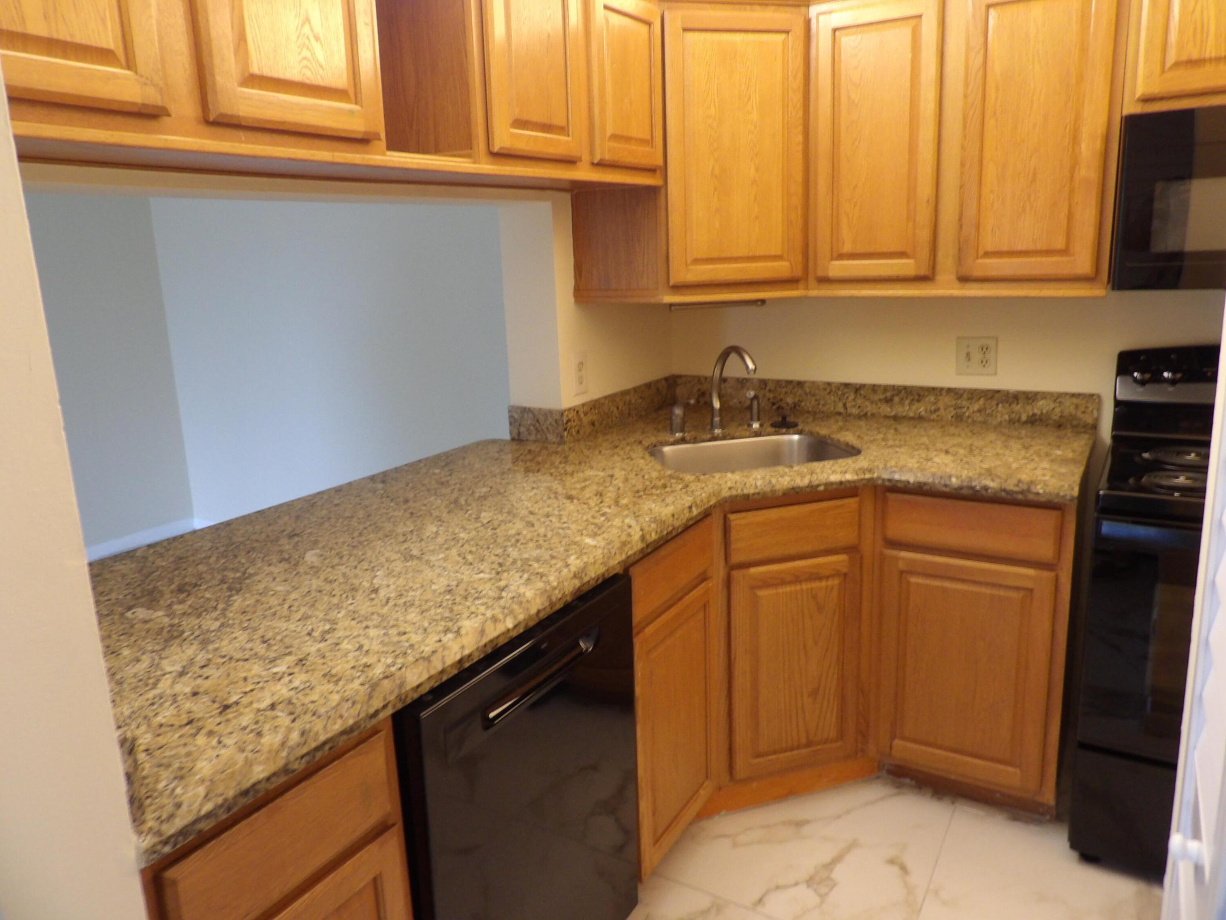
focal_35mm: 24
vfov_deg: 56.8
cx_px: 613
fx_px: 850
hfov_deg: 71.6
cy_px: 460
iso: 268
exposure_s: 1/17
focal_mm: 4.3
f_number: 3.2
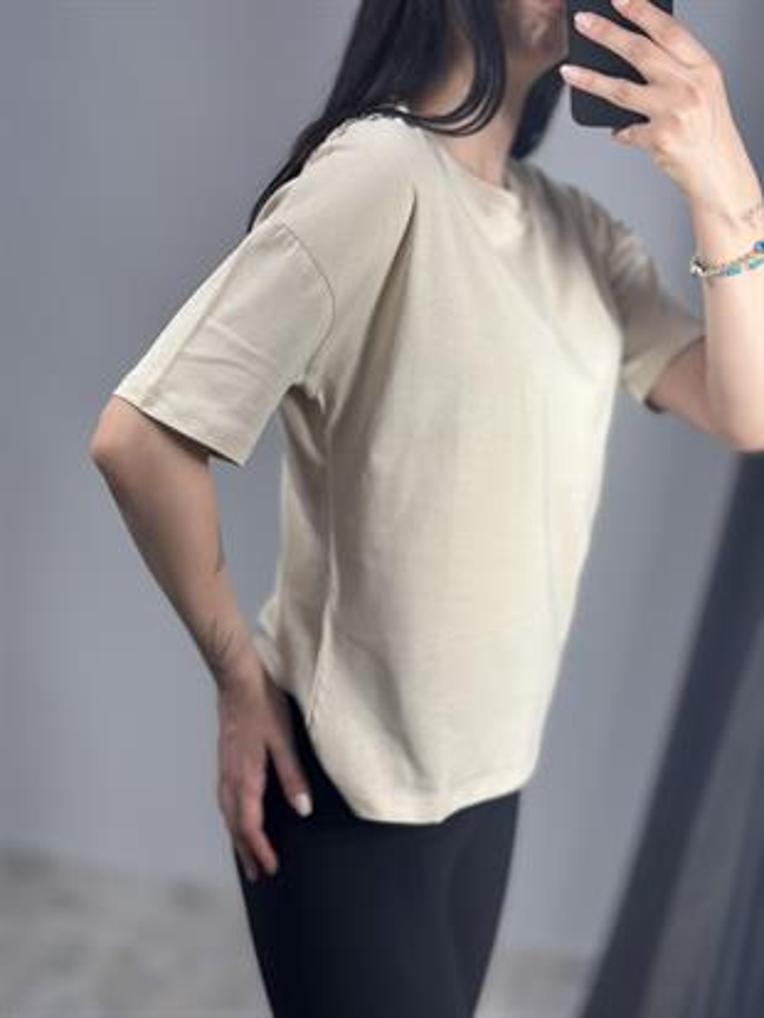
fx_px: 1412
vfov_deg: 39.6
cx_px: 382
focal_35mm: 48
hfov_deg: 30.3
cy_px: 509
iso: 64
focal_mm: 6.86
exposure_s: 1/141
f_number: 1.78
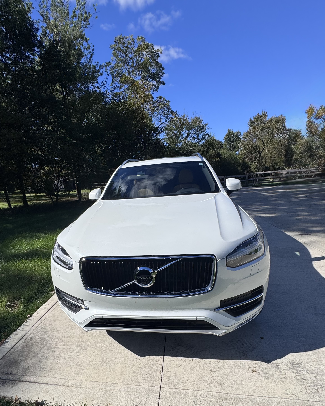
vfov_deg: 82.4
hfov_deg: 70.5
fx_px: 228
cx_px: 141
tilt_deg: -14.8
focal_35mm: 19
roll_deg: +2.5
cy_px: 241
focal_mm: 2.22
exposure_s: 1/3906
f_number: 2.2
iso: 50
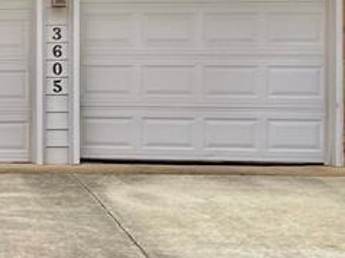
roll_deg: +0.0
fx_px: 1115
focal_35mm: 112
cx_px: -339
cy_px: 113
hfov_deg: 14.6
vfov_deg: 13.2
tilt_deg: -1.0
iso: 32
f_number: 1.8
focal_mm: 4.25
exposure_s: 1/1053
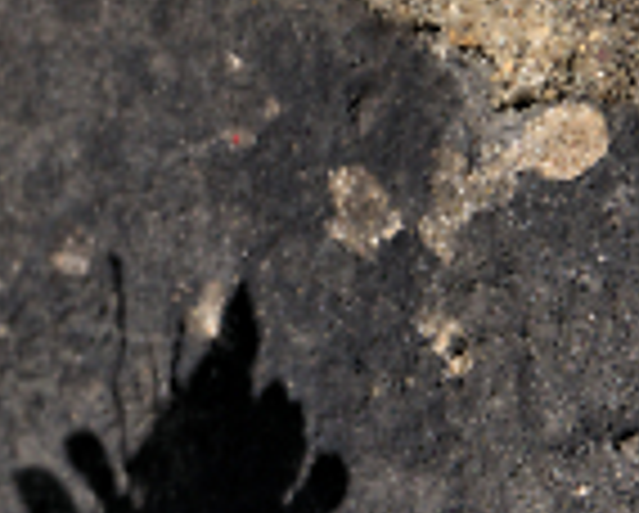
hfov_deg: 6.1
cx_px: -482
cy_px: 248
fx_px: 5928
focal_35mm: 313
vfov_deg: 5.0
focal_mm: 53
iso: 200
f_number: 8
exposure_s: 1/500
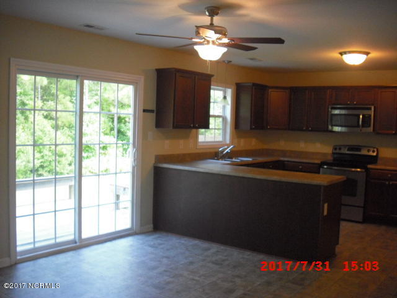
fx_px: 436
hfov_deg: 49.0
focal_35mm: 38
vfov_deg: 37.7
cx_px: 198
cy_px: 149
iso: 400
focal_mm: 6.2
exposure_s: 1/80
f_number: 2.8
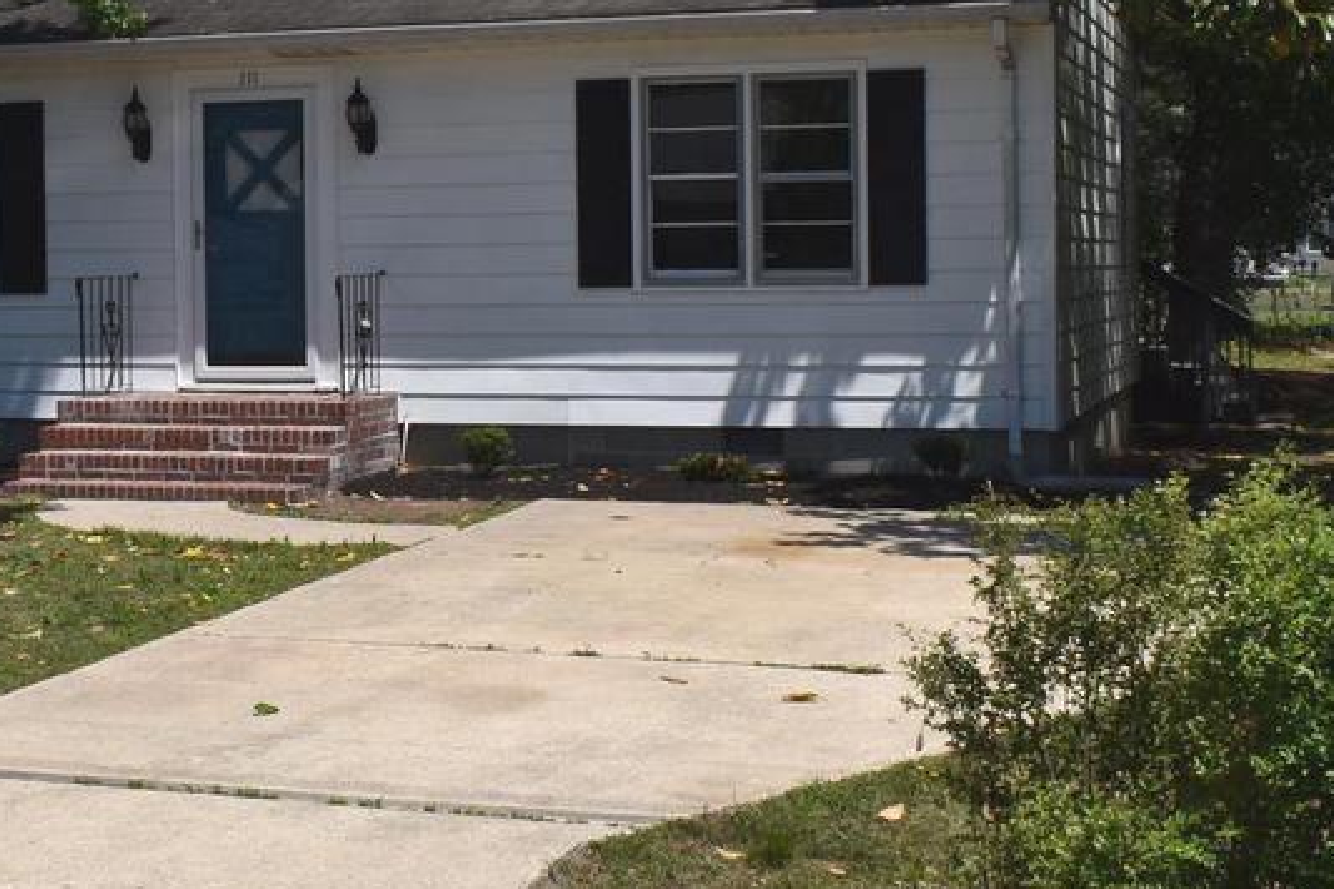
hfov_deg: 27.2
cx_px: 268
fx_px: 2704
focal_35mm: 73
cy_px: 341
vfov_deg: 18.6
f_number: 13
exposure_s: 1/200
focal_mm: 18
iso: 100
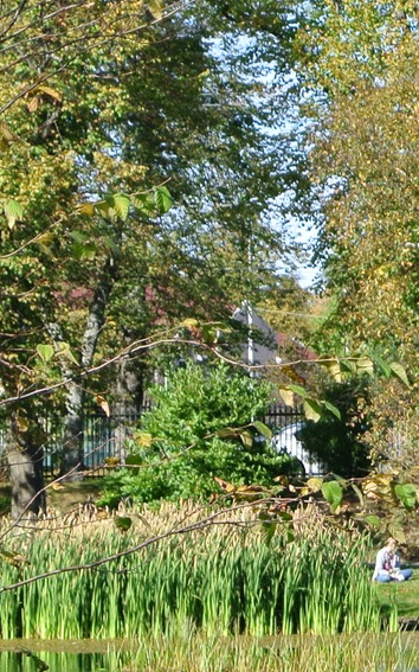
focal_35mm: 254
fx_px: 4644
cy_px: 485
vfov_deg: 8.3
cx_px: 478
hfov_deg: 5.1
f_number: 5.6
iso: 100
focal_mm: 30
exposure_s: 1/200
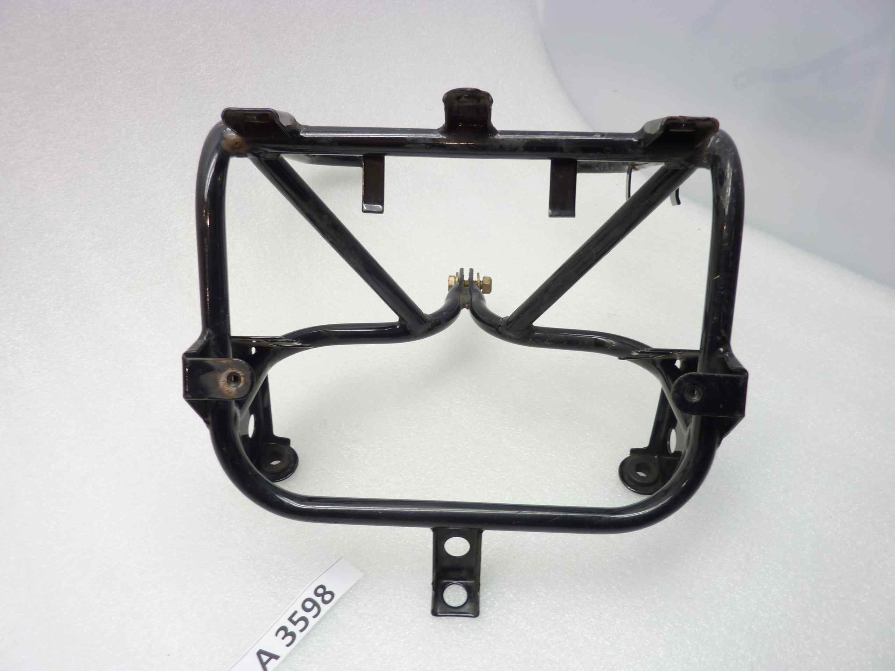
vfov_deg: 54.9
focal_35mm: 25
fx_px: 646
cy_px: 336
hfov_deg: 69.4
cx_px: 448
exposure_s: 1/15
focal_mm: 4.1
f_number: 3.3
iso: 80
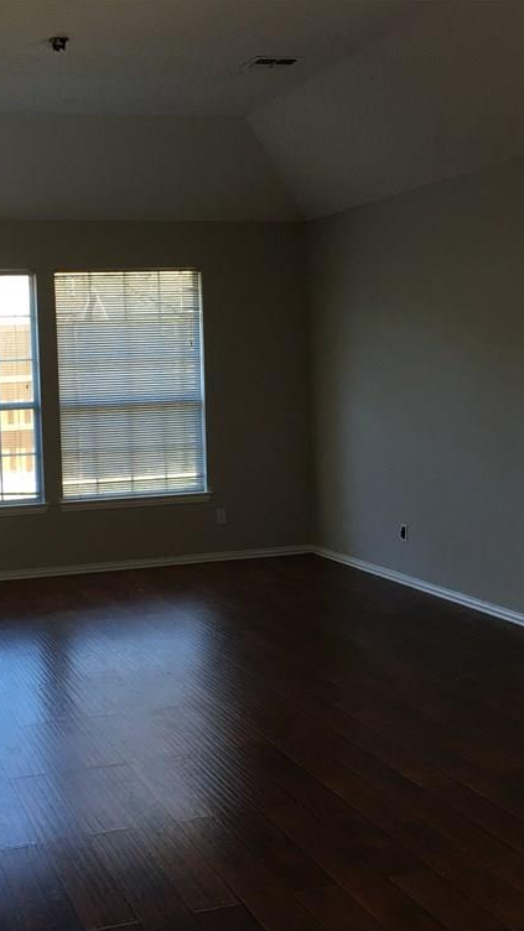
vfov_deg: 47.4
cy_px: 472
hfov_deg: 27.3
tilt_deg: -5.9
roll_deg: +0.9
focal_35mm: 43
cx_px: 125
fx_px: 1062
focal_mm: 4.15
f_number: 2.2
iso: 25
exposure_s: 1/30
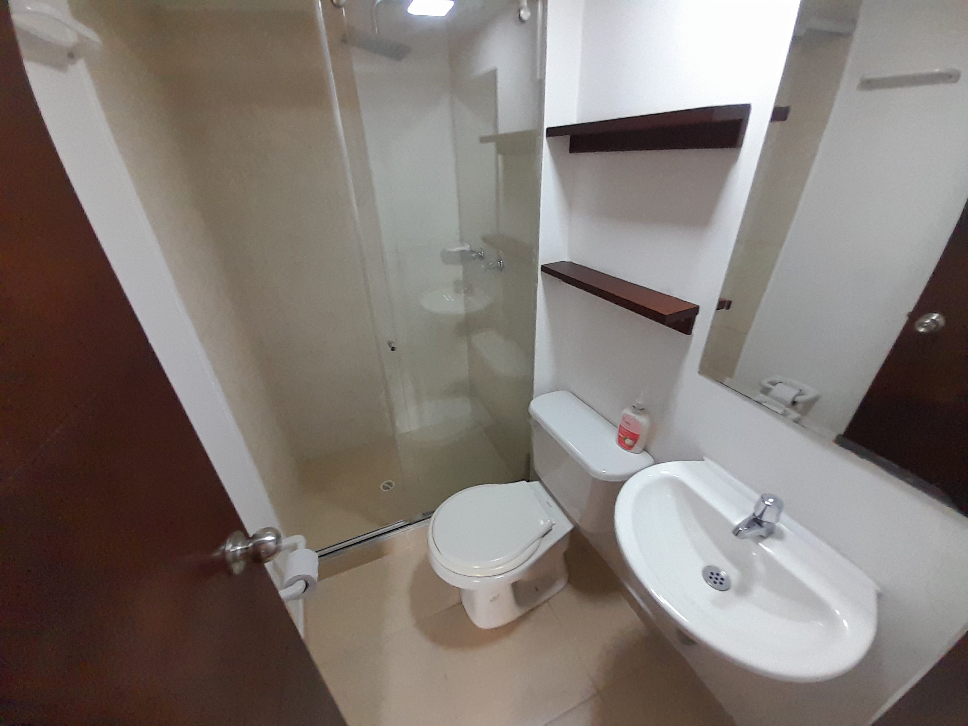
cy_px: 363
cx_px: 484
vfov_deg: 89.9
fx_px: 364
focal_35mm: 13
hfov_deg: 106.2
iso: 200
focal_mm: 1.13
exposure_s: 1/50
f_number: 2.2
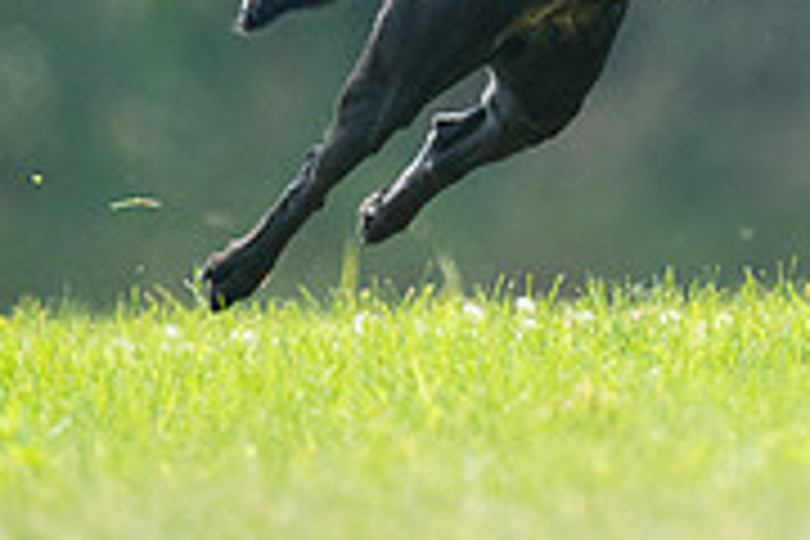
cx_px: 810
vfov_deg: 0.9
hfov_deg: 1.3
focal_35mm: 1607
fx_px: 36155
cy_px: -272
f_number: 6.3
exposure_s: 1/4000
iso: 4000
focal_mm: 500
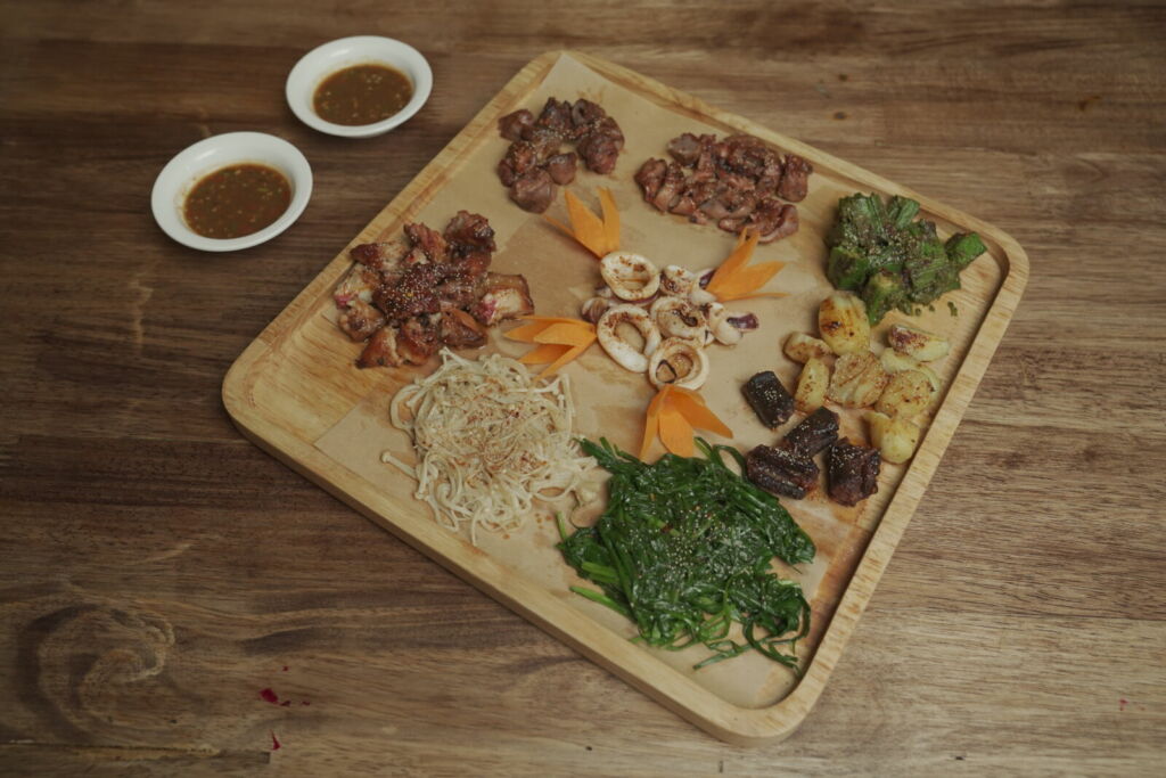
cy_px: 389
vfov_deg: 42.3
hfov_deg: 60.3
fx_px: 1004
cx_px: 583
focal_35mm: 31
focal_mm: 31
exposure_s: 1/100
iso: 800
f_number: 4.5
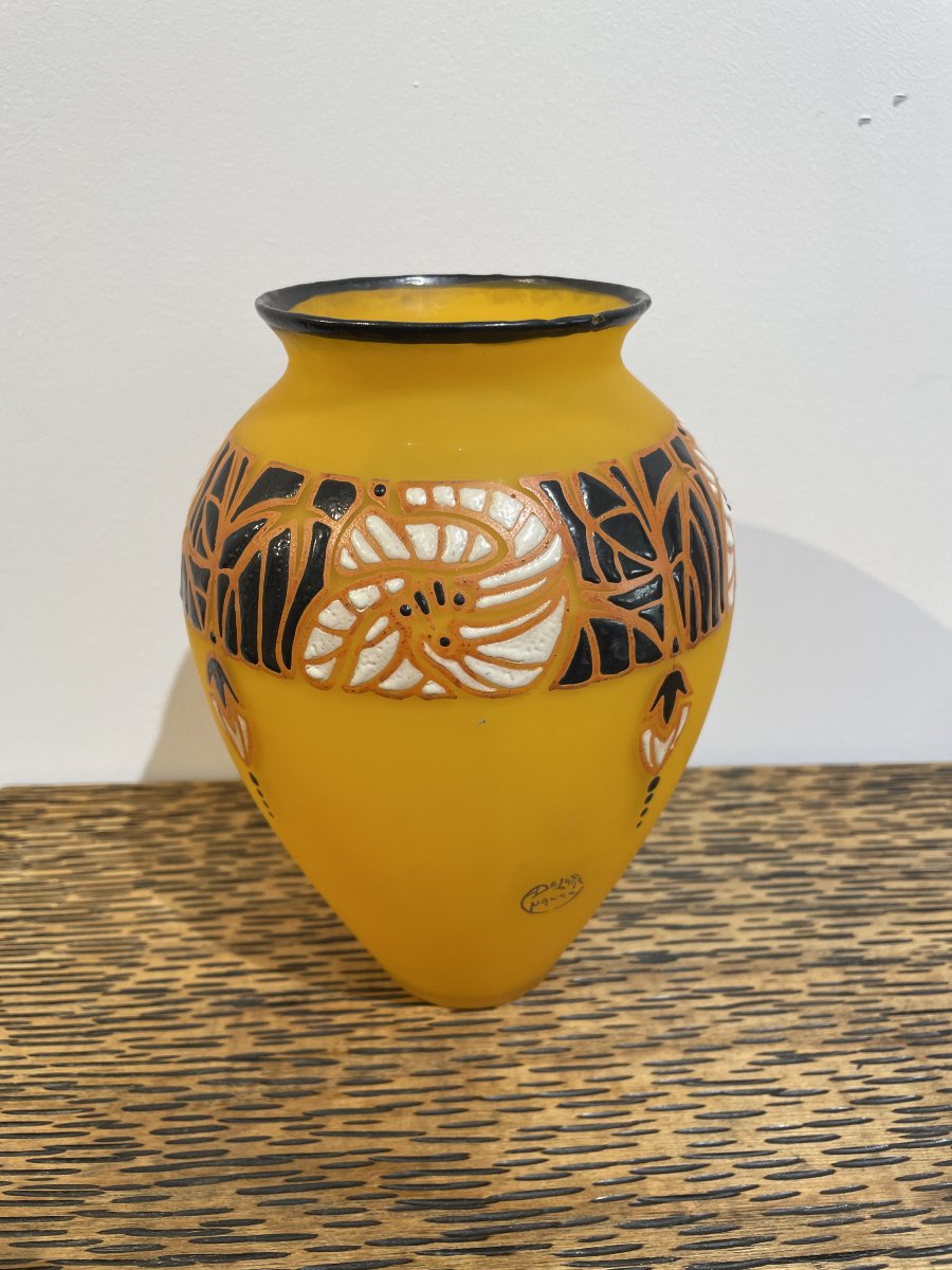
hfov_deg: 53.1
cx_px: 476
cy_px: 635
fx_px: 953
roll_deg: +2.0
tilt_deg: -22.5
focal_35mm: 26
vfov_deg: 67.3
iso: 50
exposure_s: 1/100
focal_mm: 4.2
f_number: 1.6
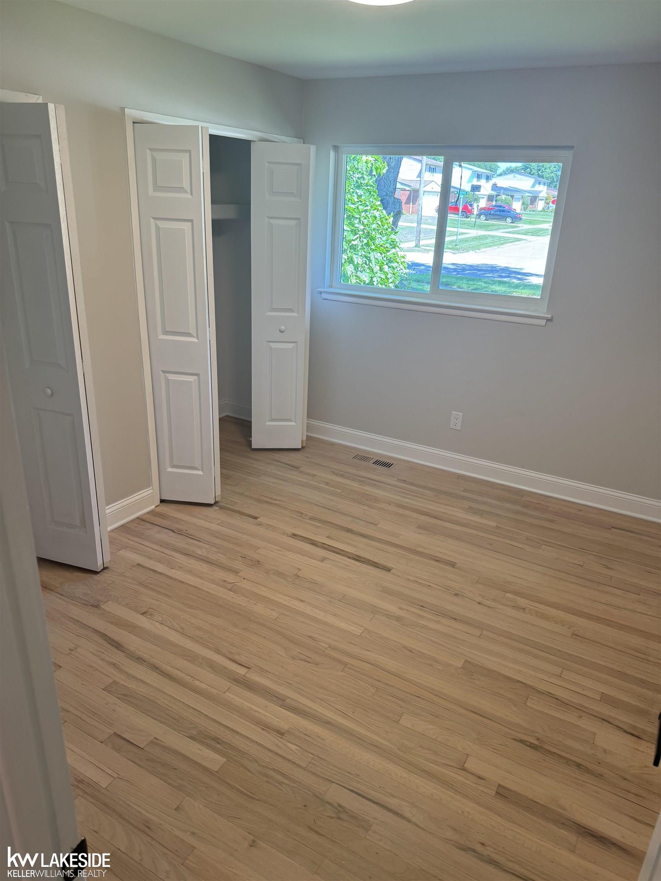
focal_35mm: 24
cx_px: 330
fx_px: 611
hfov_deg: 56.8
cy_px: 440
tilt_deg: -20.2
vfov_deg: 71.6
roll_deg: -0.9
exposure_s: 1/120
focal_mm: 6.76
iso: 125
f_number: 1.78
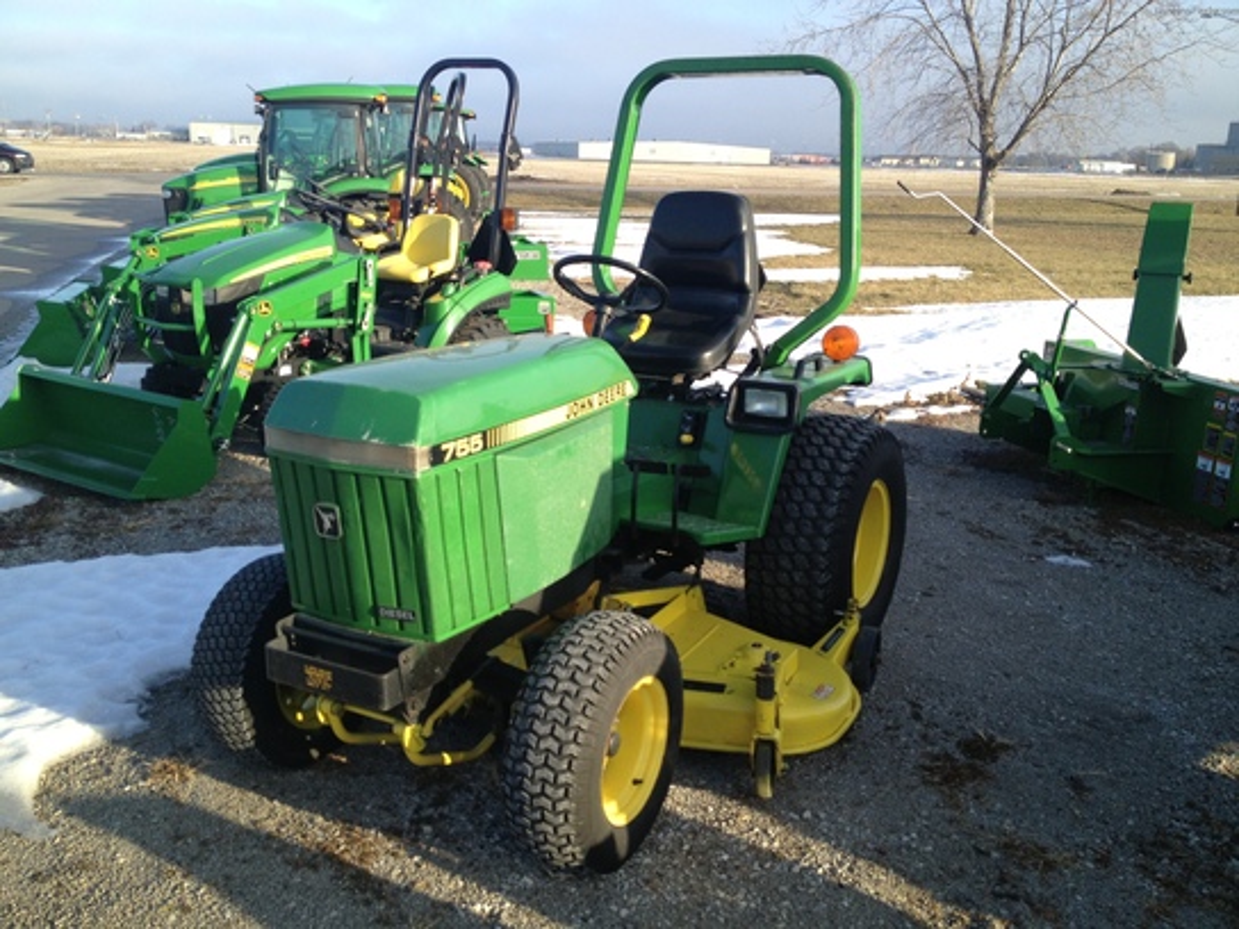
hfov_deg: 52.6
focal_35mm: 35
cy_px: 464
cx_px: 620
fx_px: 1253
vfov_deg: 40.7
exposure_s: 1/593
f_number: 2.4
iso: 50
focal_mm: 4.28
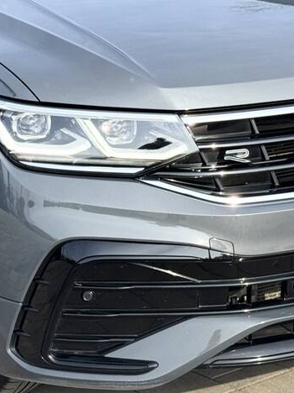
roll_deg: +1.7
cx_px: 122
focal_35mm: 123
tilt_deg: -11.6
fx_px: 1393
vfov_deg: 15.9
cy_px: 96
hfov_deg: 12.0
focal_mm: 6.76
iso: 64
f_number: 1.78
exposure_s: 1/1427
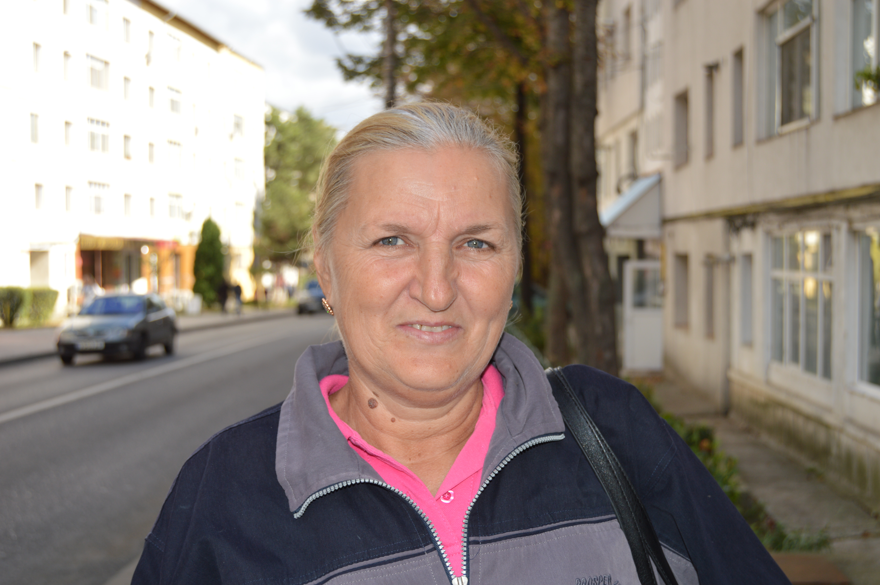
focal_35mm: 48
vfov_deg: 28.0
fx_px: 1172
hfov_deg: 41.1
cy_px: 292
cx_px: 440
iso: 100
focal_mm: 32
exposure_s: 1/200
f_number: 5
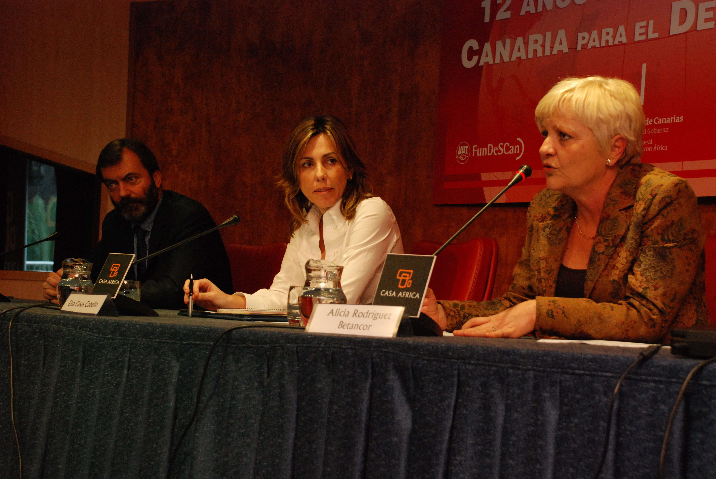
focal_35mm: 75
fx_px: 1493
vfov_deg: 18.2
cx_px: 358
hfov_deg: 27.0
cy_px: 240
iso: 1250
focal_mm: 50
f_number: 8
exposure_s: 1/60
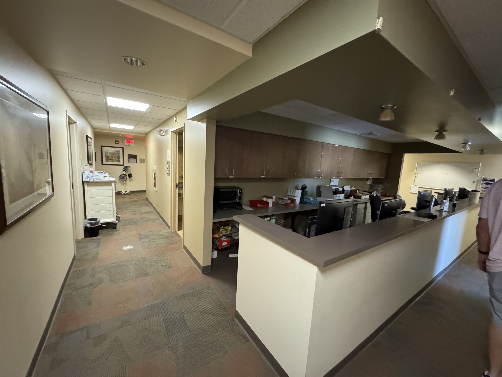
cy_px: 188
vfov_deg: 85.7
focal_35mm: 14
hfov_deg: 102.1
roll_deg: -3.1
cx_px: 251
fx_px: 203
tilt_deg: -7.2
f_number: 2.2
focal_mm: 2.22
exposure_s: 1/60
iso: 1250
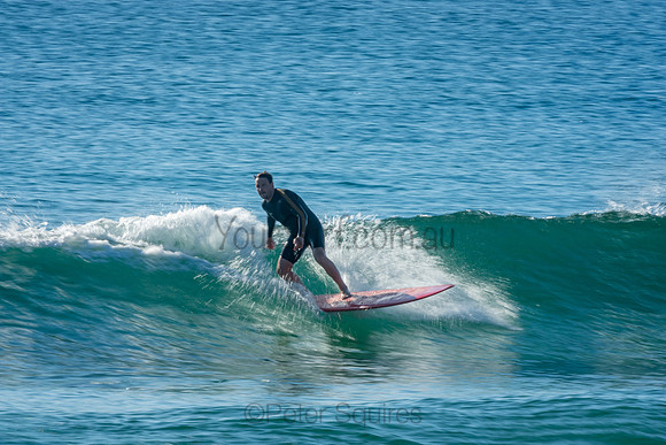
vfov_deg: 2.3
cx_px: 333
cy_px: 222
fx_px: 11102
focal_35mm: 600
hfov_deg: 3.4
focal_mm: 400
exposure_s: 1/30
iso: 100
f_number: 25
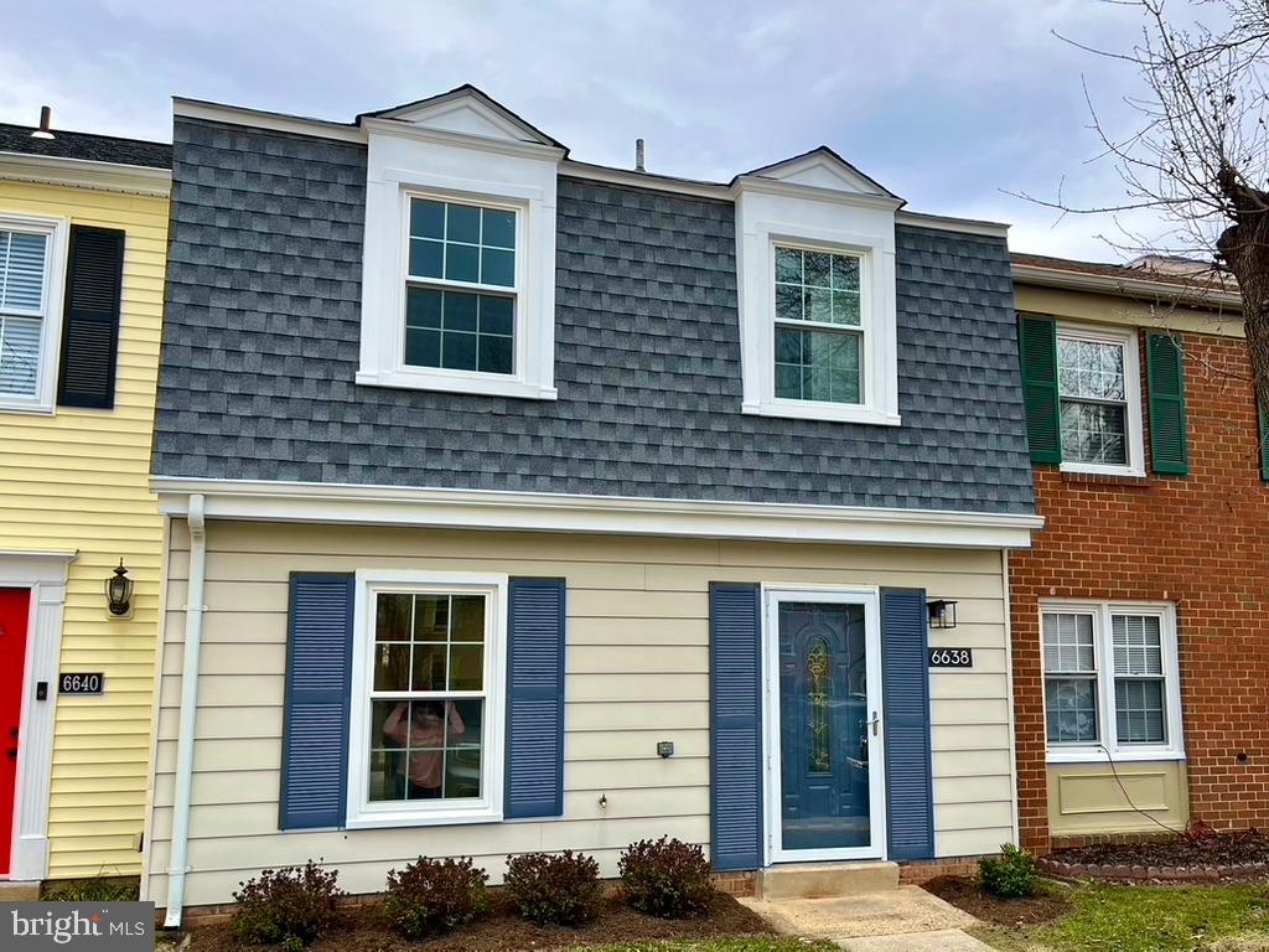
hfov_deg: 67.3
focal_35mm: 26
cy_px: 476
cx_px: 634
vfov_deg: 53.1
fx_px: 953
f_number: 1.6
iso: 50
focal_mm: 5.1
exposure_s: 1/737
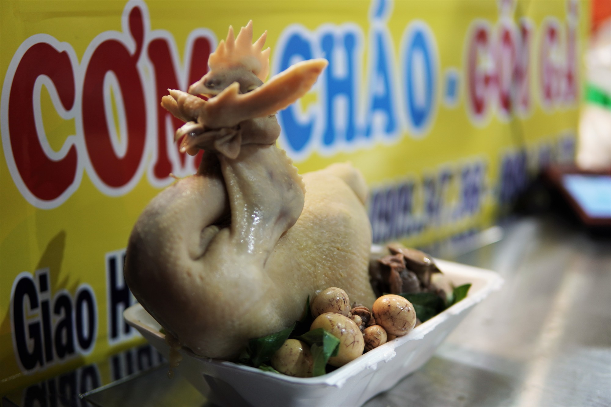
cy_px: 204
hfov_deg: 43.6
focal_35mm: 45
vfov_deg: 29.9
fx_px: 764
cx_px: 306
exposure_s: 1/60
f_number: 1.4
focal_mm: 30
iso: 160
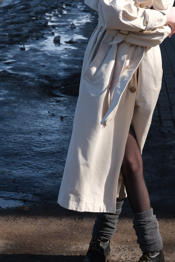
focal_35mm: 110
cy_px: 64
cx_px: 114
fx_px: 802
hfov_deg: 12.4
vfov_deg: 18.5
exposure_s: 1/850
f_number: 4.09
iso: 200
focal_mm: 37.4
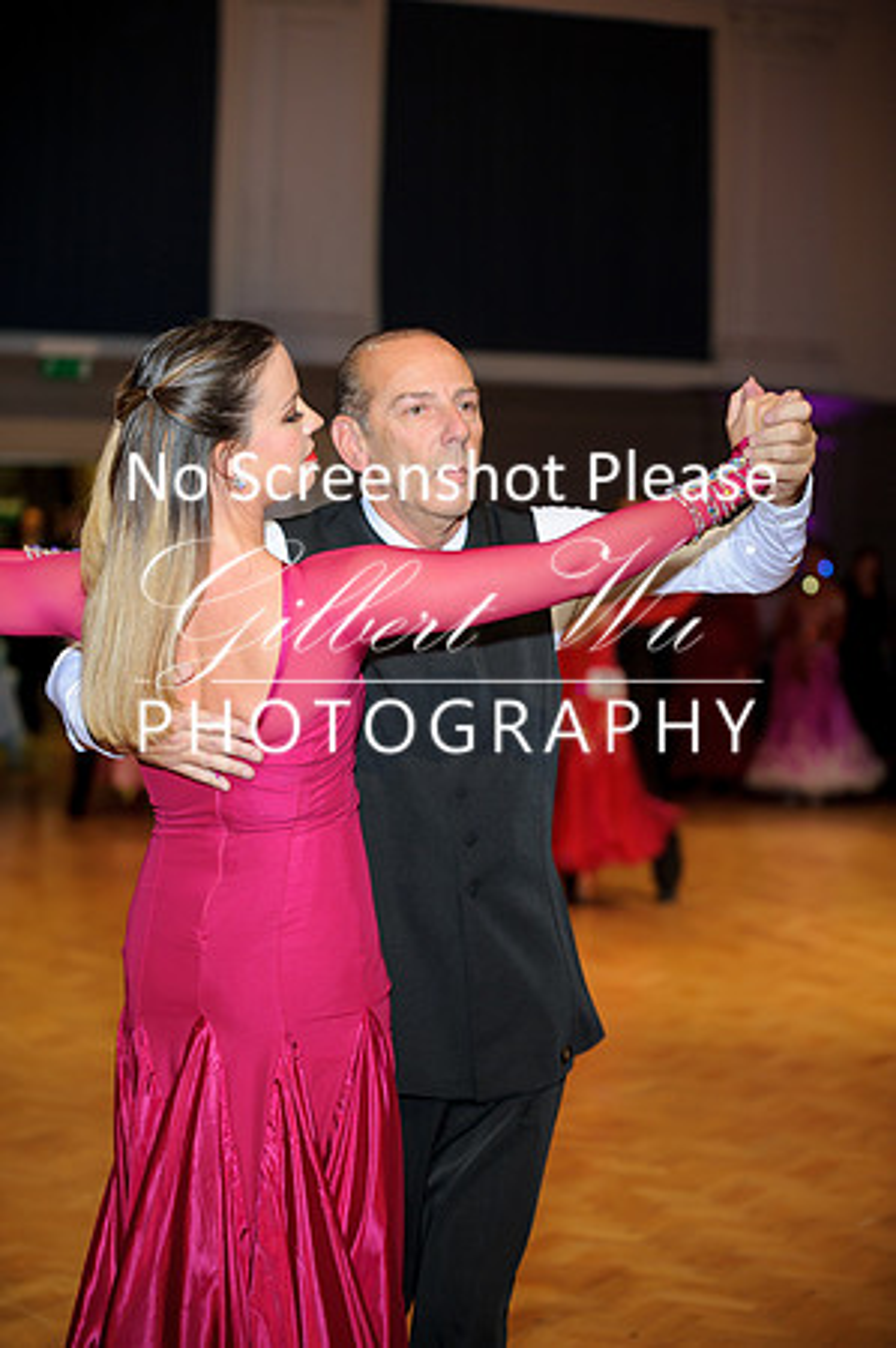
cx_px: 448
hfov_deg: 19.4
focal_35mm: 70
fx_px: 2619
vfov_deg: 28.9
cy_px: 674
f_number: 2.8
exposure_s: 1/250
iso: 640
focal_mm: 70
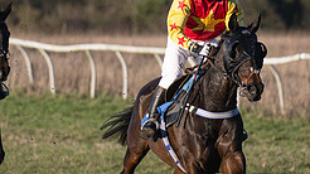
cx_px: 241
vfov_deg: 1.8
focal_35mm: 692
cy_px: 132
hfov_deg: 3.1
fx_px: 5685
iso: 100
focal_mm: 135
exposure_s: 1/2000
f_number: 2.8
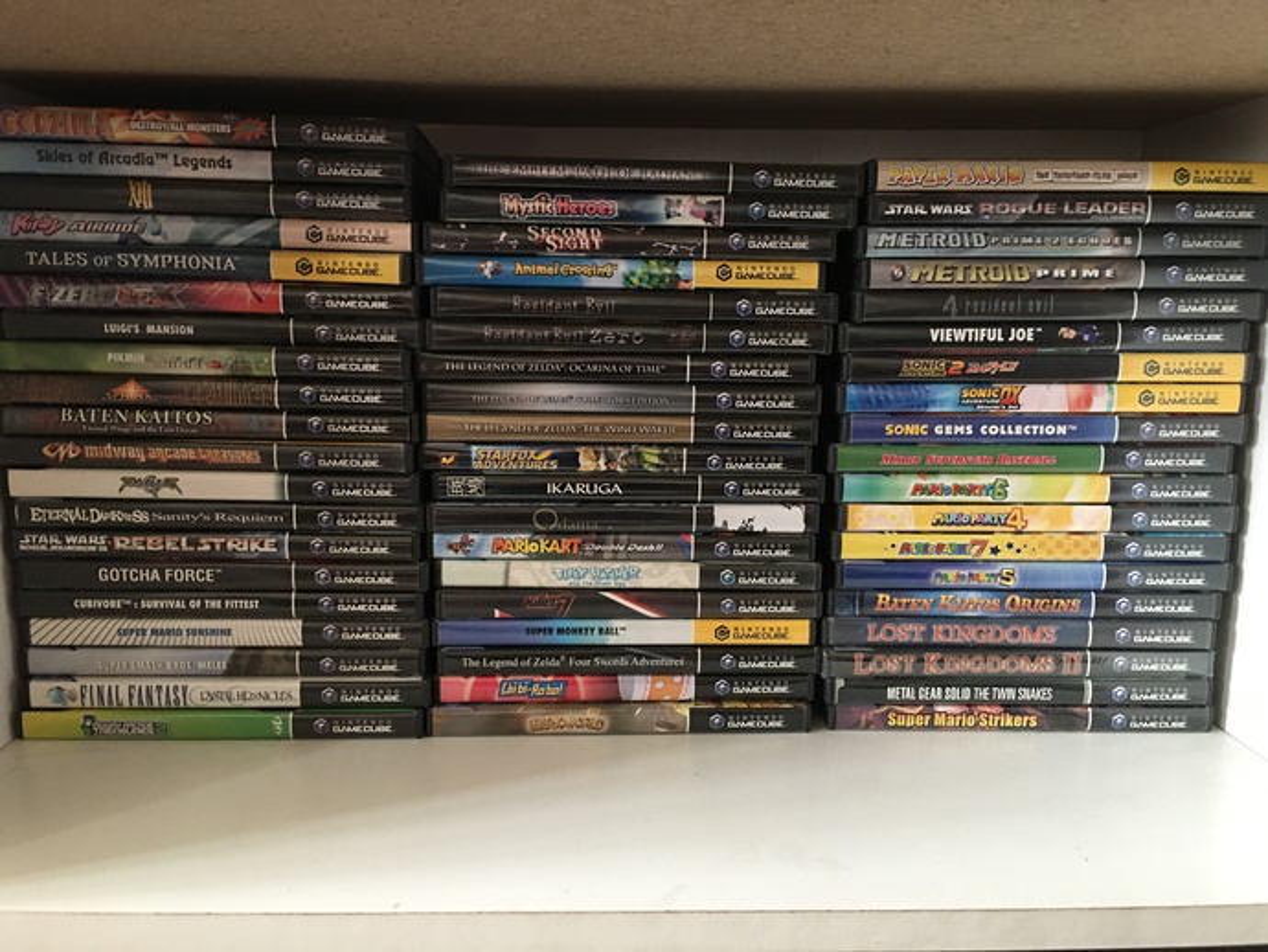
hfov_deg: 61.6
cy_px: 476
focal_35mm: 29
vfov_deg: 48.3
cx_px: 634
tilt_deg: -9.5
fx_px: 1063
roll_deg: -2.1
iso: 50
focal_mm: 4.15
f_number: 2.2
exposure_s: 1/4
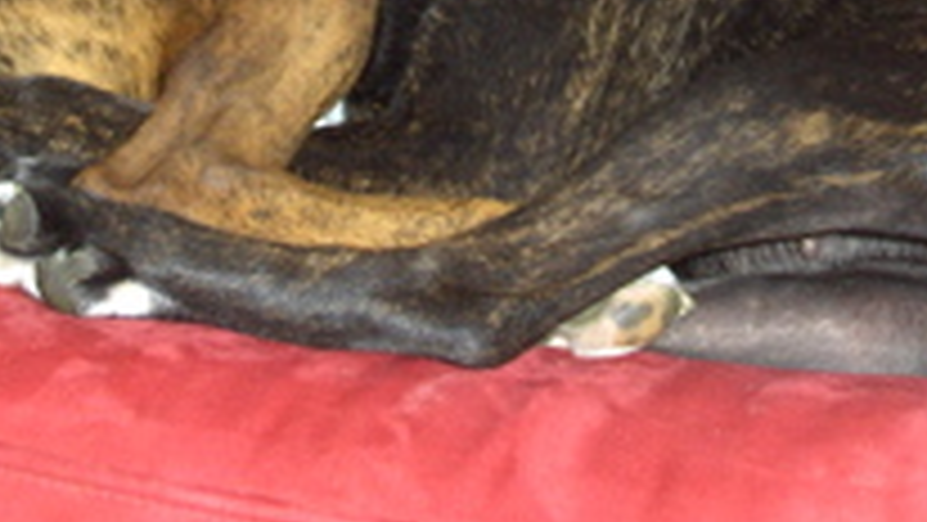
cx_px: 562
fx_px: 4254
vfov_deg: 6.9
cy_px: -274
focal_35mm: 173
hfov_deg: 12.4
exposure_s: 1/90
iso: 192
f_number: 3.5
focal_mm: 11.2
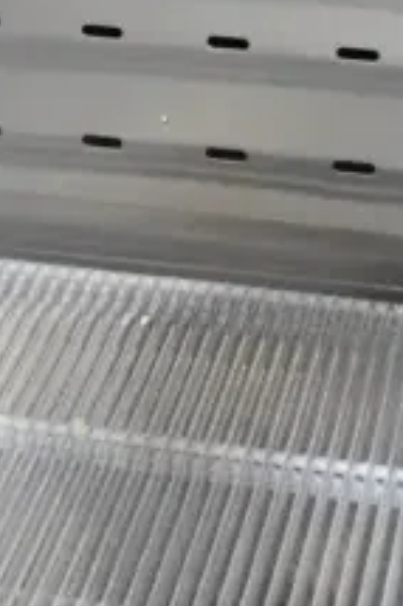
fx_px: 2256
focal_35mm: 134
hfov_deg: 10.1
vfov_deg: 14.5
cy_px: -235
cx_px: -62
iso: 6400
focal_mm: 21
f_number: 5
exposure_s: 1/100
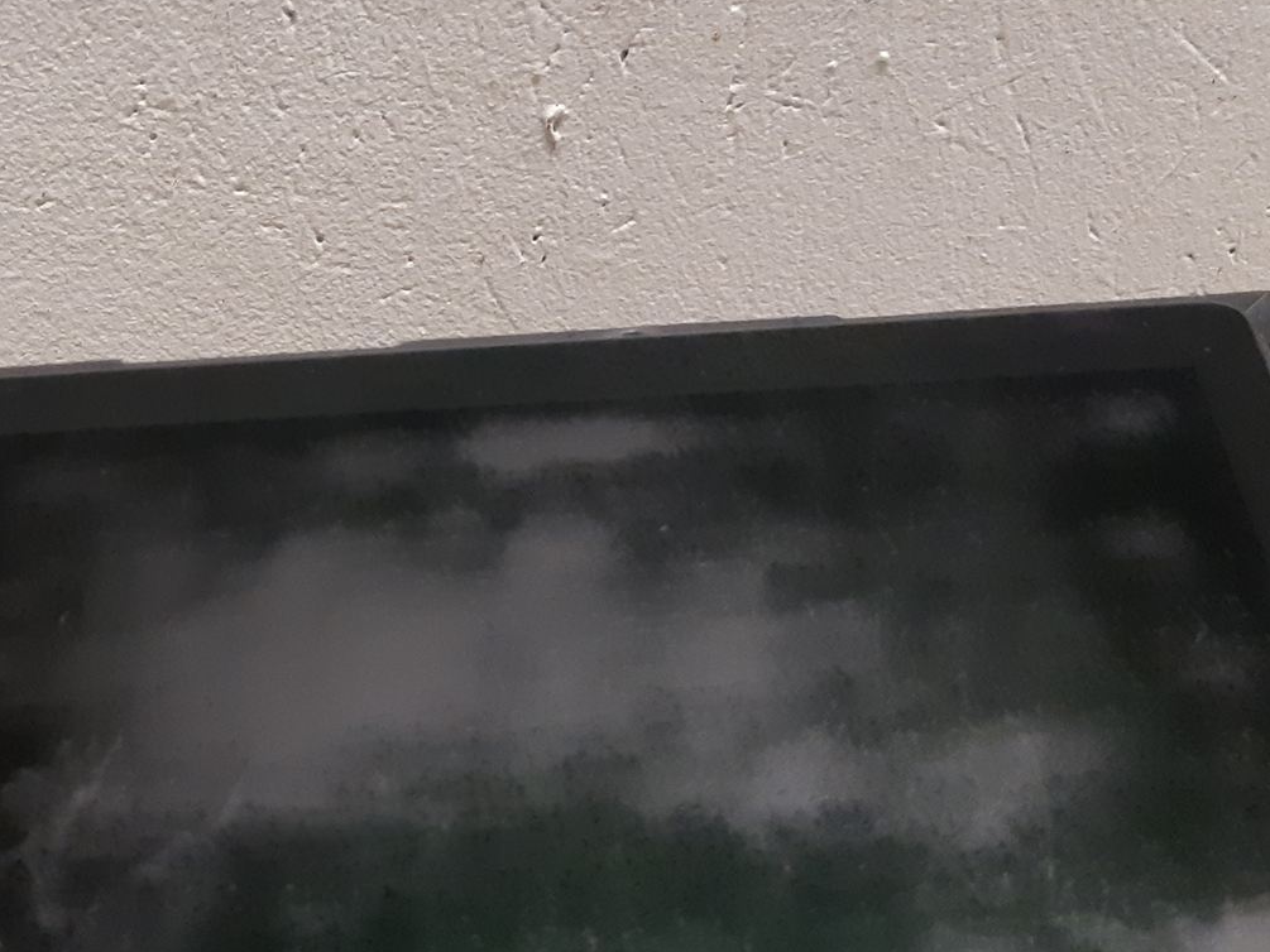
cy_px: 328
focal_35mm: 53
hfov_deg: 35.0
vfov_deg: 27.4
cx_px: 241
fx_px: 1945
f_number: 1.7
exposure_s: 1/50
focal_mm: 3.93
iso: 250
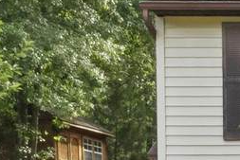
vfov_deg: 15.6
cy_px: 203
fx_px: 557
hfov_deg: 15.2
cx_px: 563
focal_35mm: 84
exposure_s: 1/30
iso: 200
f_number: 16
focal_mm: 11
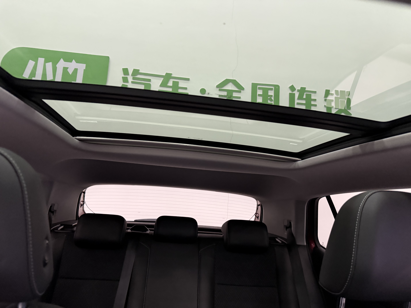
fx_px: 285
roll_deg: -4.6
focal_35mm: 24
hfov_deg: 71.6
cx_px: 206
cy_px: 154
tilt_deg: +7.4
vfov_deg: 56.8
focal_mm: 6.76
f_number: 1.78
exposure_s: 1/40
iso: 800
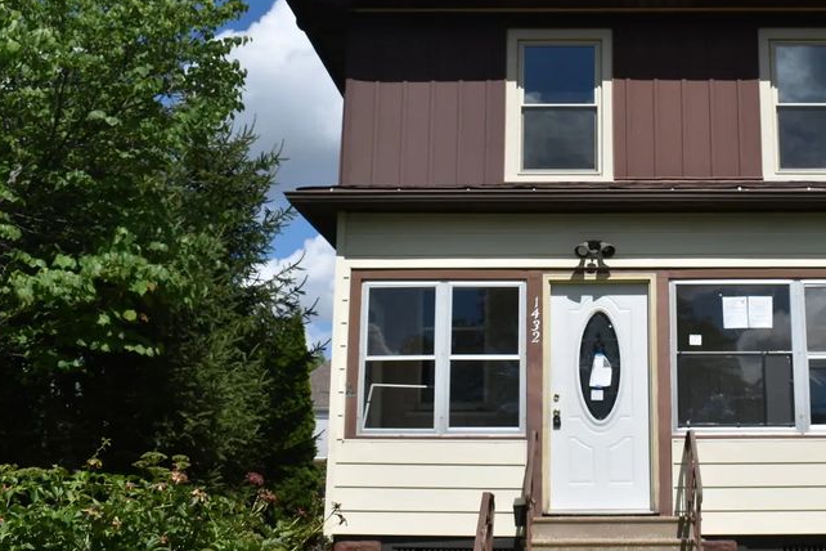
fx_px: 1372
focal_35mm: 60
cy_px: 178
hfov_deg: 33.0
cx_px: 600
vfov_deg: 22.6
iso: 100
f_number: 9
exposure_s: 1/320
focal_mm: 25
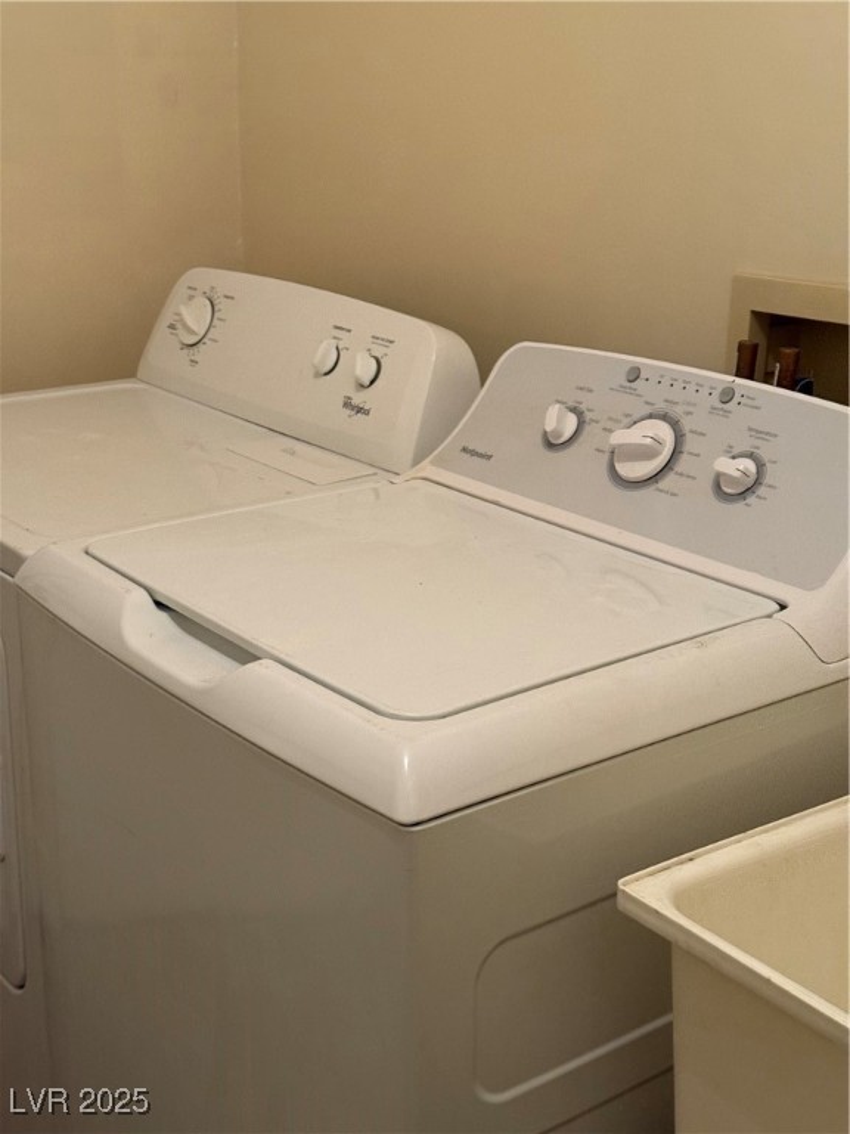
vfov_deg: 39.7
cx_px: 425
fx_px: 1572
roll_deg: +0.3
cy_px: 567
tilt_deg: -17.0
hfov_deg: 30.3
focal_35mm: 48
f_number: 1.78
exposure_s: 1/60
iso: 250
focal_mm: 6.76
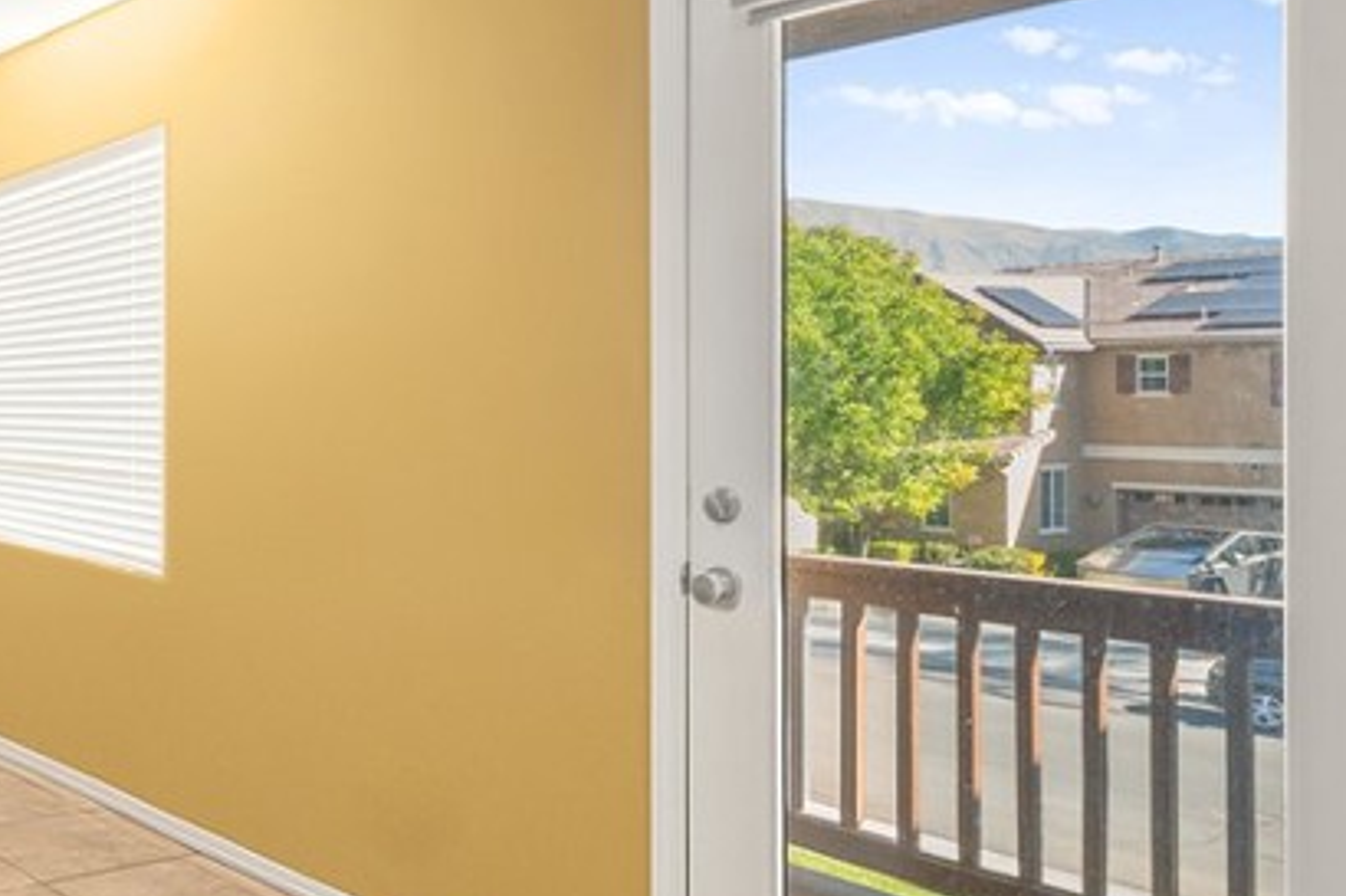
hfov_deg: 41.5
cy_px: 386
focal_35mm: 35
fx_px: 1308
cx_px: -184
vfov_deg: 37.8
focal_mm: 14
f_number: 8
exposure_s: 1/2
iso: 640
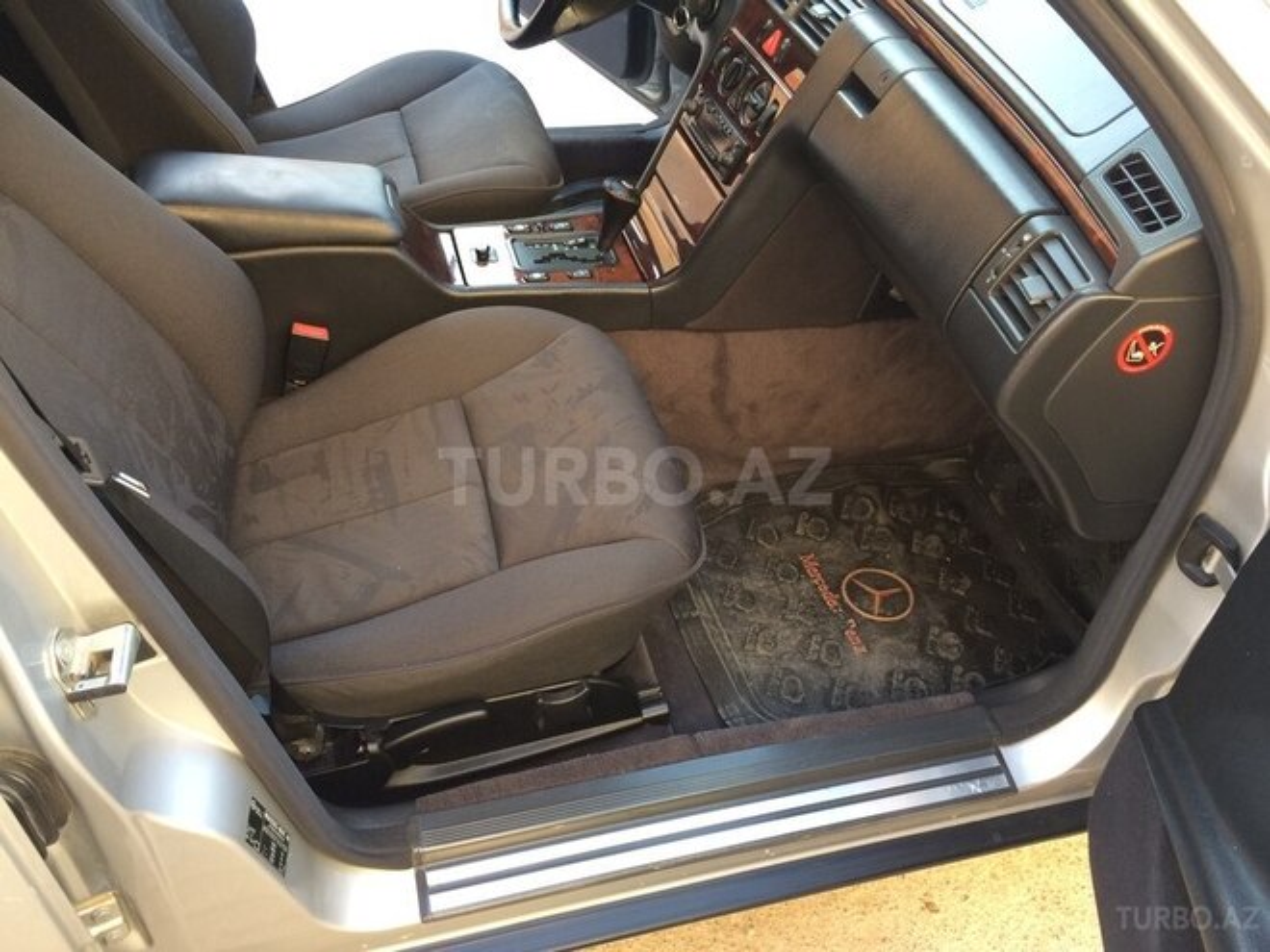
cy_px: 476
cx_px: 635
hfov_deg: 61.7
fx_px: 1064
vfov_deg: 48.2
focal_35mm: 29
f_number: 2.2
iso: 40
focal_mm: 4.15
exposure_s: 1/33
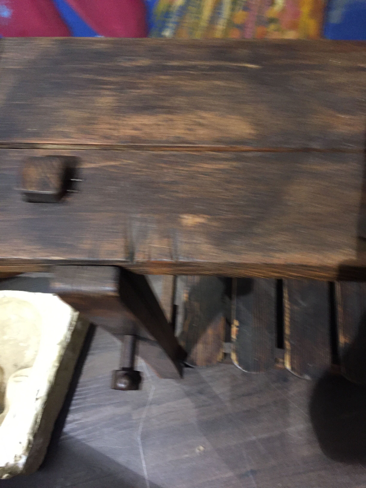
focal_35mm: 29
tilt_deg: -67.6
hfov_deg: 48.2
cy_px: 244
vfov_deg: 61.7
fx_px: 409
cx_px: 183
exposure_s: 1/33
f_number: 2.2
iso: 250
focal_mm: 4.15
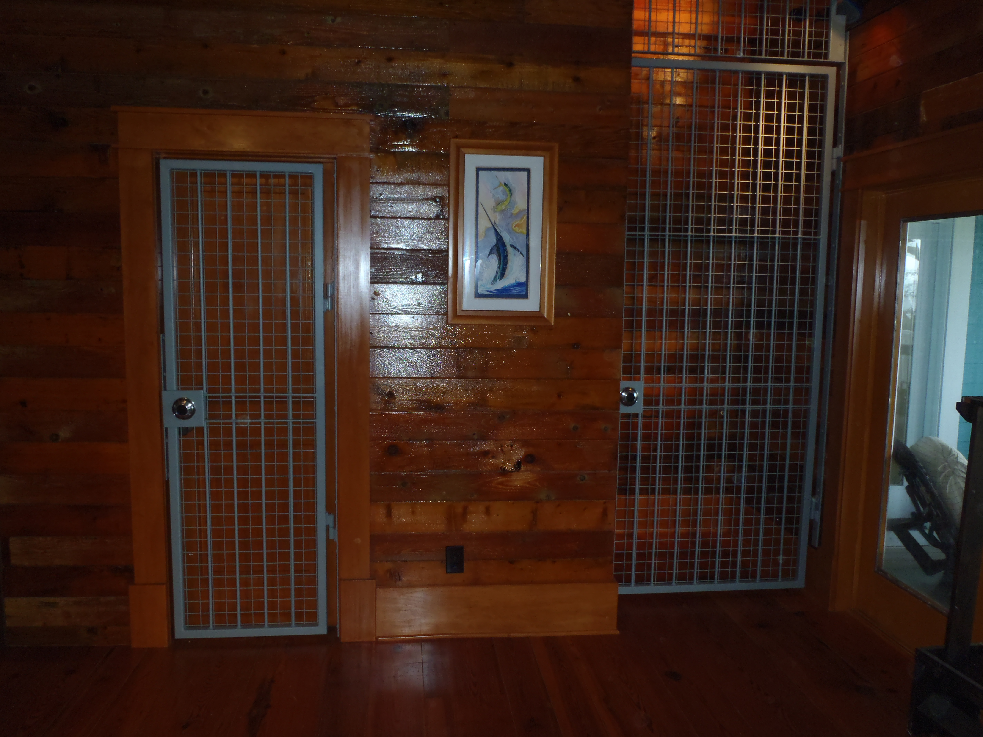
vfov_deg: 49.7
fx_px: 795
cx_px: 492
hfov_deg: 63.4
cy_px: 368
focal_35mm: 28
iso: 200
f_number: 3.9
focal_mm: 5
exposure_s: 1/30
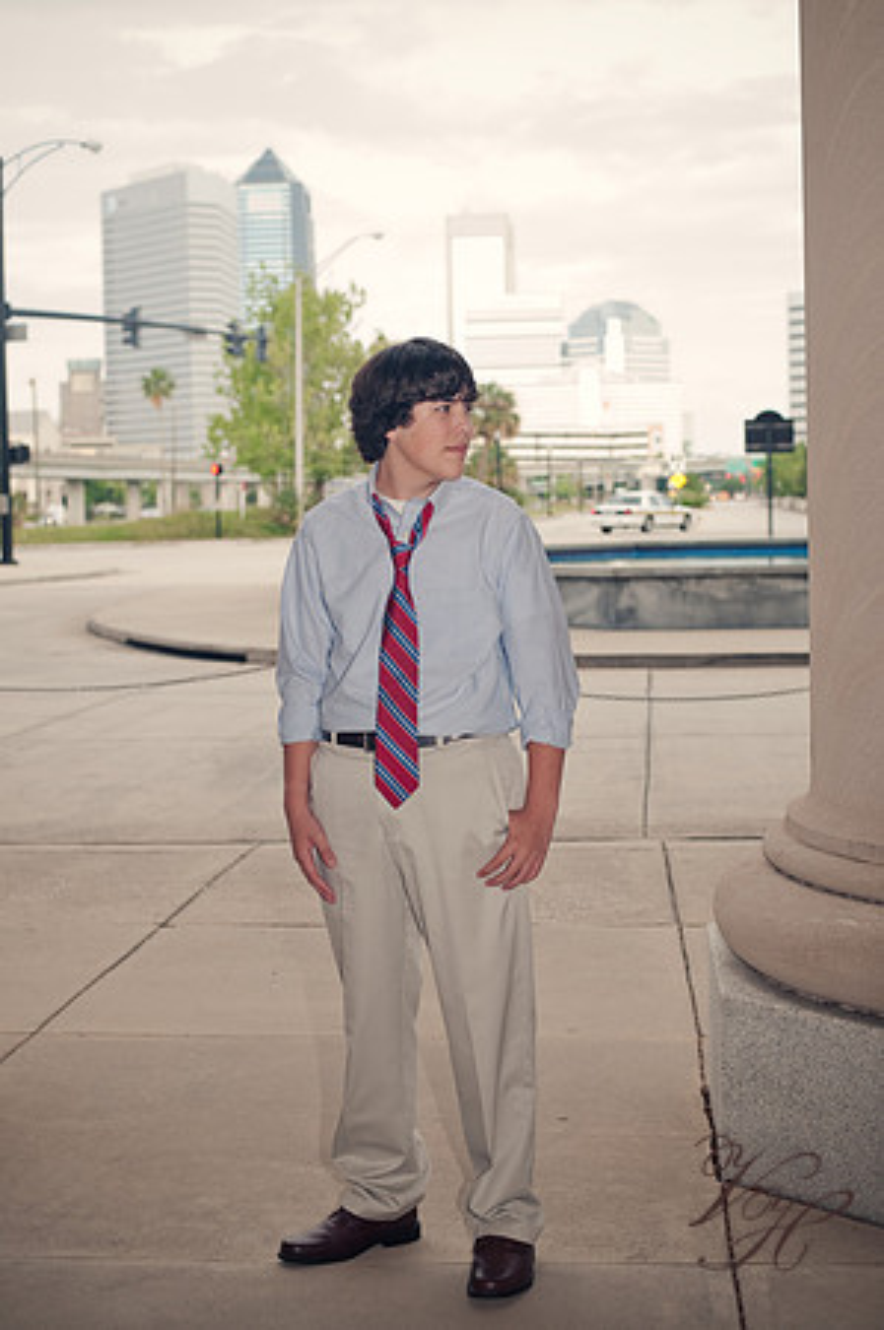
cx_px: 442
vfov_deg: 39.6
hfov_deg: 26.9
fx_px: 1846
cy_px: 665
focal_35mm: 50
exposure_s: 1/250
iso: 400
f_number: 4.5
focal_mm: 50
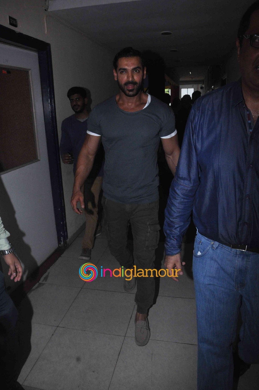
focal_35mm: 27
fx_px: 292
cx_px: 130
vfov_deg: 67.4
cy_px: 195
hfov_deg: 47.8
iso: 1000
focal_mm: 18
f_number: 10
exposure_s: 1/250
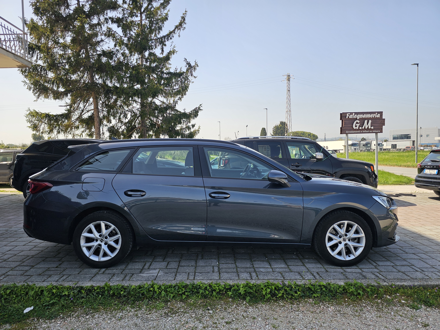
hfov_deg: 73.9
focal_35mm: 23
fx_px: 292
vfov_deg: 58.9
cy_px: 165
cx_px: 220
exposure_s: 1/499
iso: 10
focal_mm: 6.3
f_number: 1.7
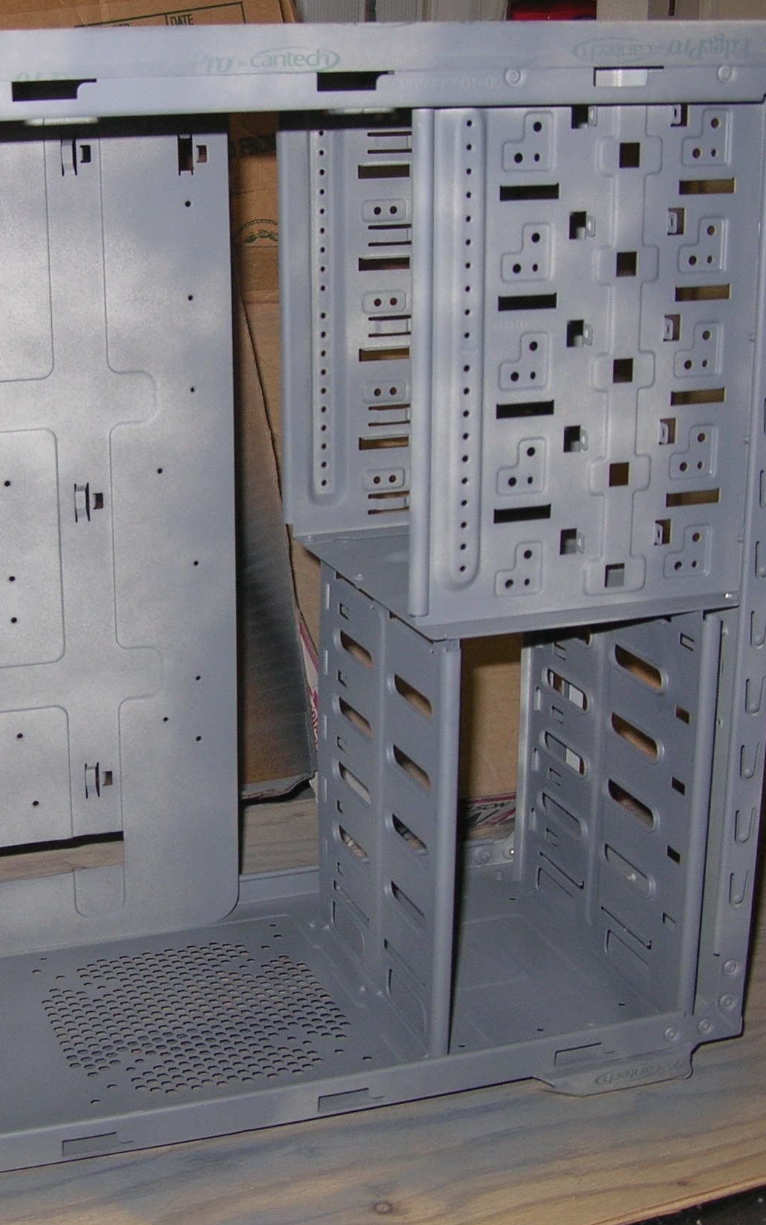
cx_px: 199
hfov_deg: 24.6
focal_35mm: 52
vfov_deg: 38.9
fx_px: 1737
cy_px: 612
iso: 50
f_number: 2.7
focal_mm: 6
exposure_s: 1/60.1
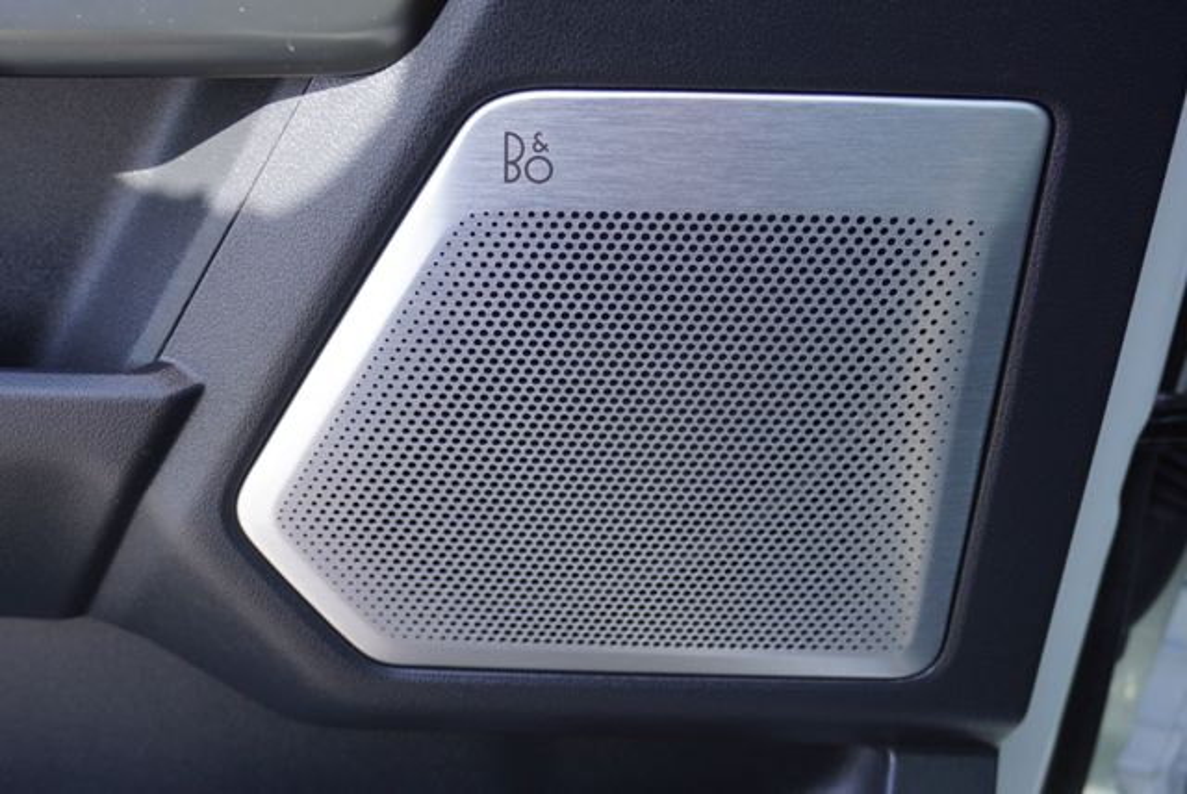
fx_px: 1337
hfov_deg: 47.9
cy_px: 397
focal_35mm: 40
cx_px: 594
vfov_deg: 33.1
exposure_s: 1/160
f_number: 4.5
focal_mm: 27
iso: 250
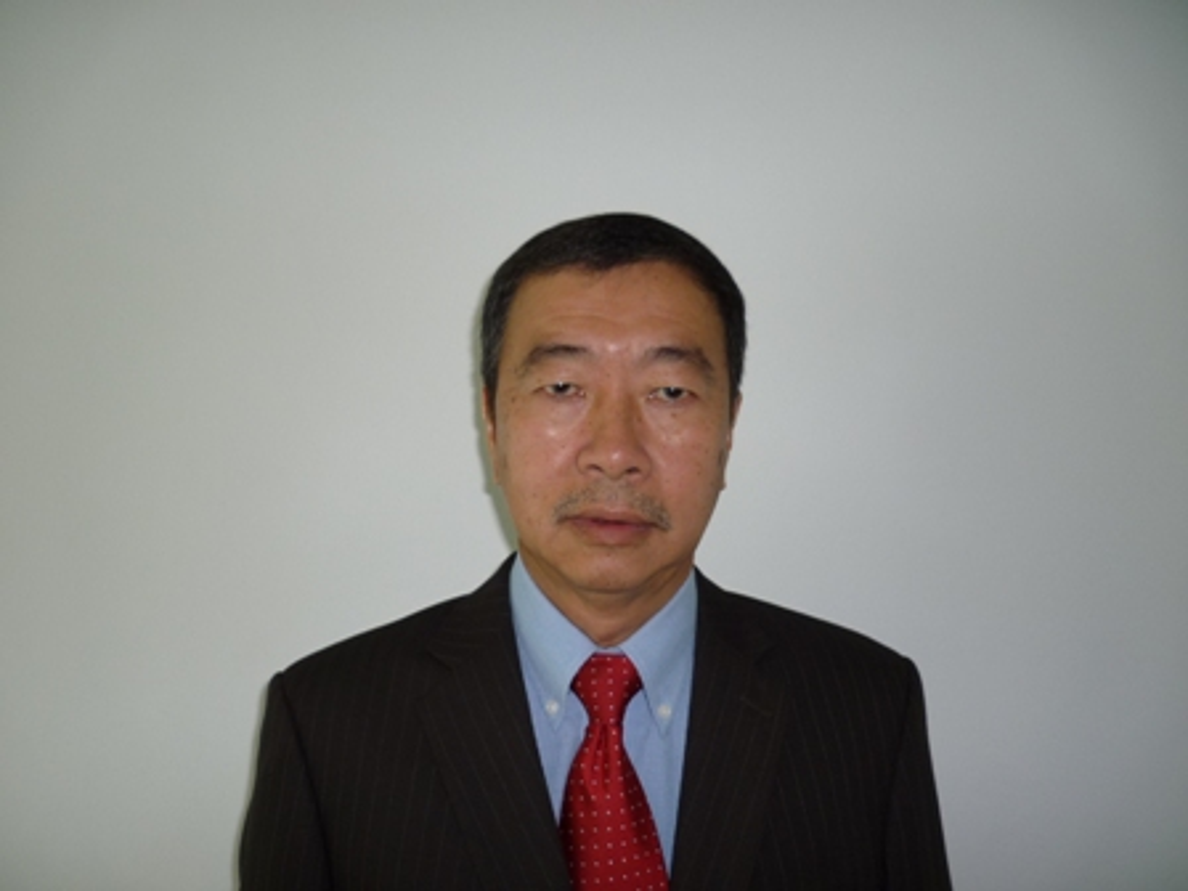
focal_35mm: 31
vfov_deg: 45.4
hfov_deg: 58.4
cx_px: 594
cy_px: 446
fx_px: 1064
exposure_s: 1/30
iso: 100
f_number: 2.8
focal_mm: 5.5
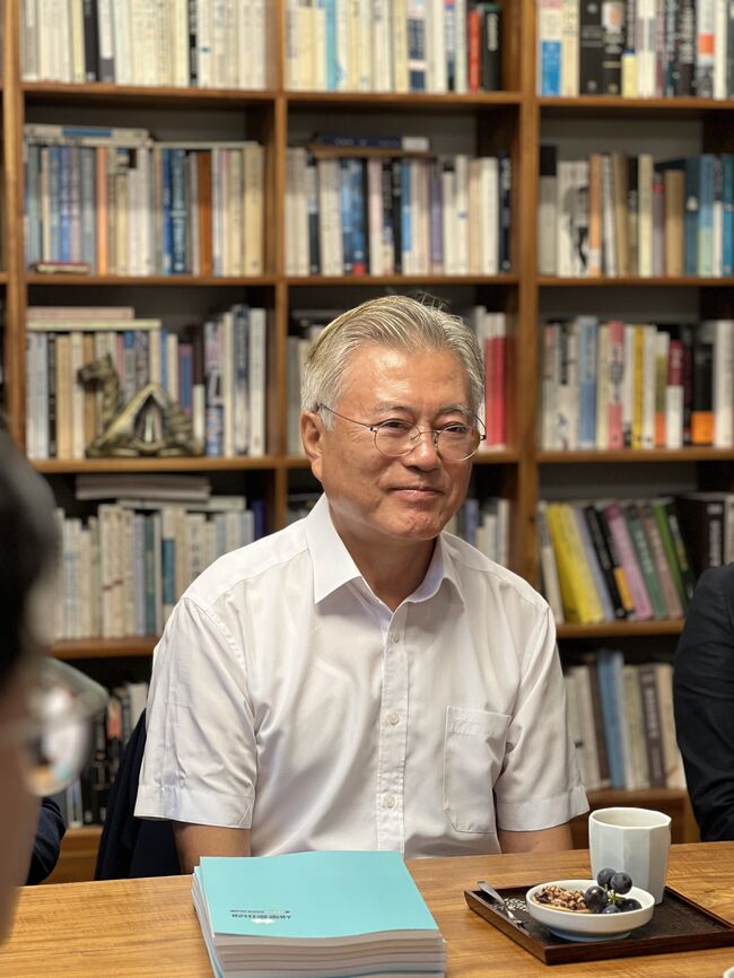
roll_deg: +0.4
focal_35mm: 77
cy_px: 489
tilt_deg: -3.7
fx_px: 2176
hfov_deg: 19.1
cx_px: 367
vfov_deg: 25.3
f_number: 2.8
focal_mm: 9
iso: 125
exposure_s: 1/60
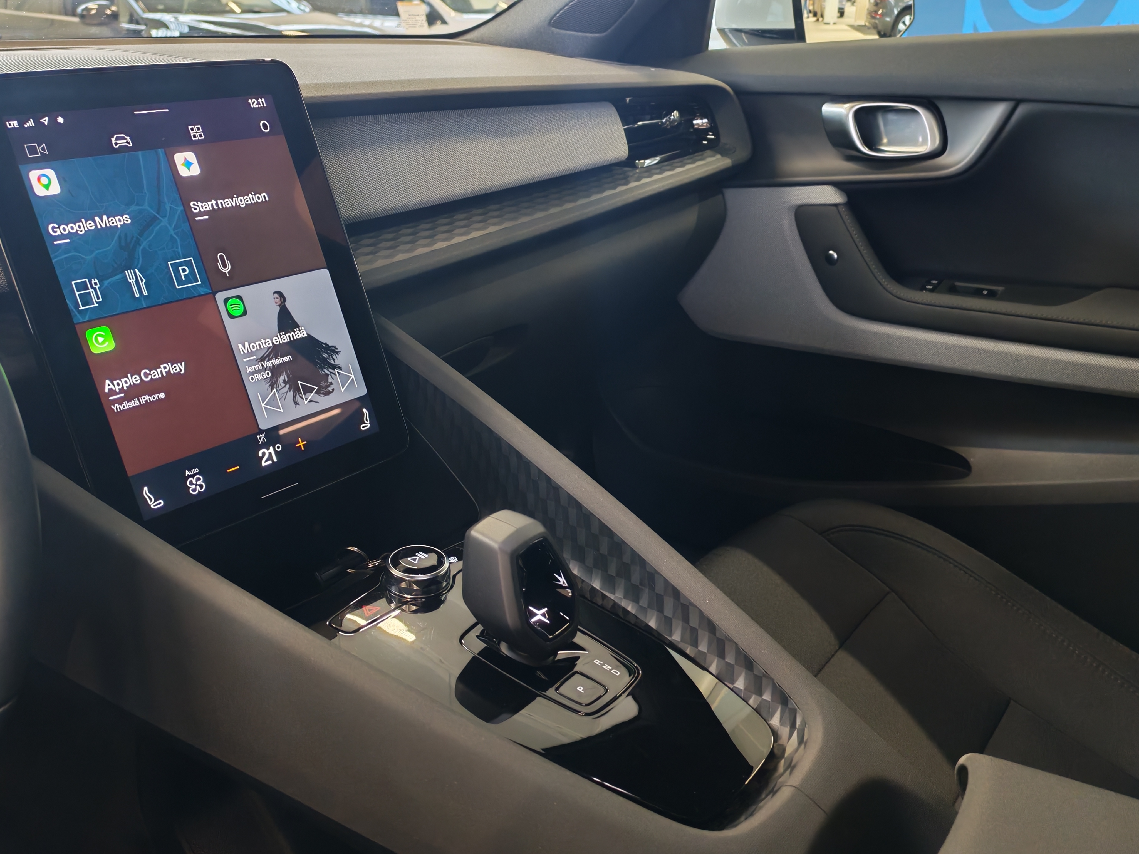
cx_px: 570
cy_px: 427
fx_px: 1086
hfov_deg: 55.4
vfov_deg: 42.9
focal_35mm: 33
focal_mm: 6.12
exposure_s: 1/50
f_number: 1.9
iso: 800
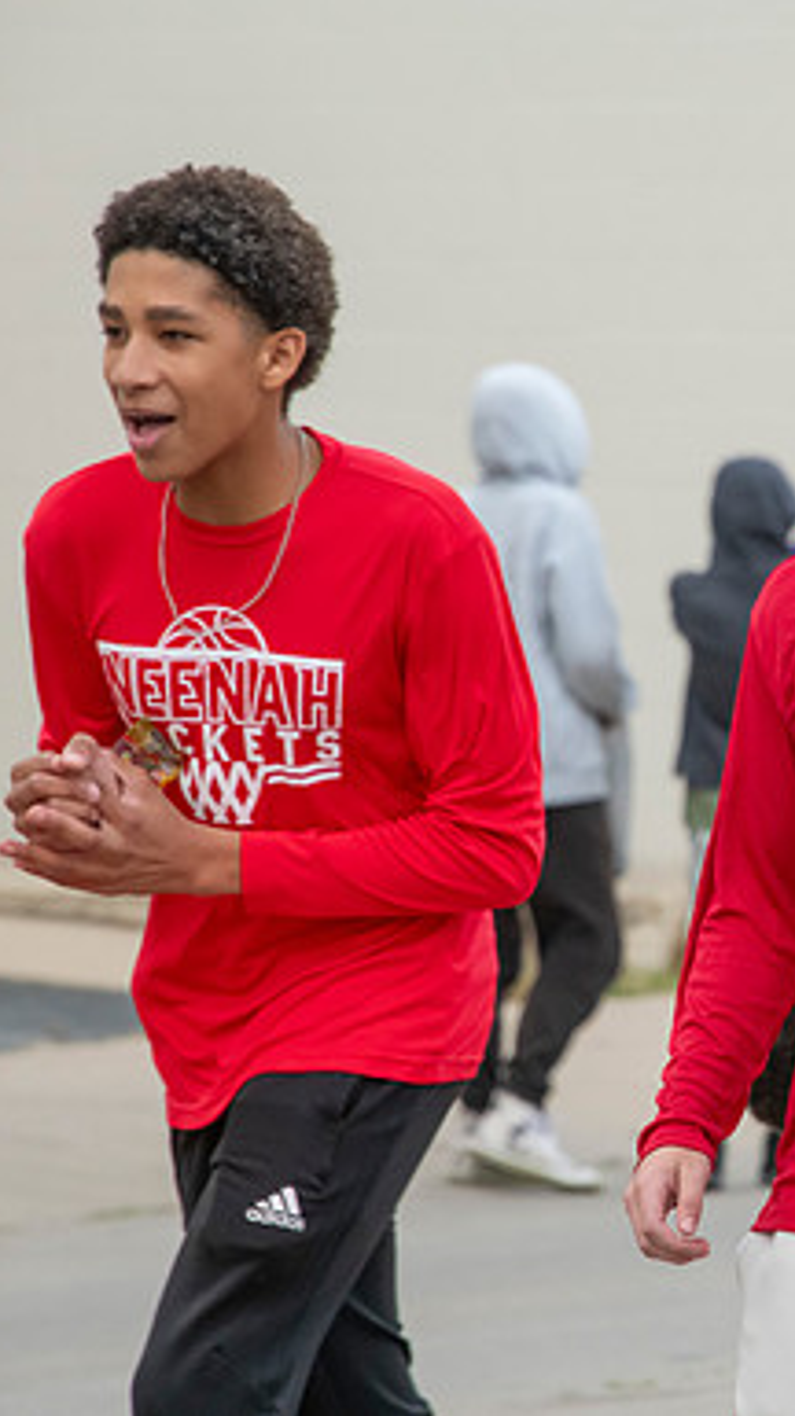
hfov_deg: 2.6
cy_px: 708
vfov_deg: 4.6
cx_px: 872
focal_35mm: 474
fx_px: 17799
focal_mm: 300
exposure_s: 1/320
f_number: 11
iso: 3200
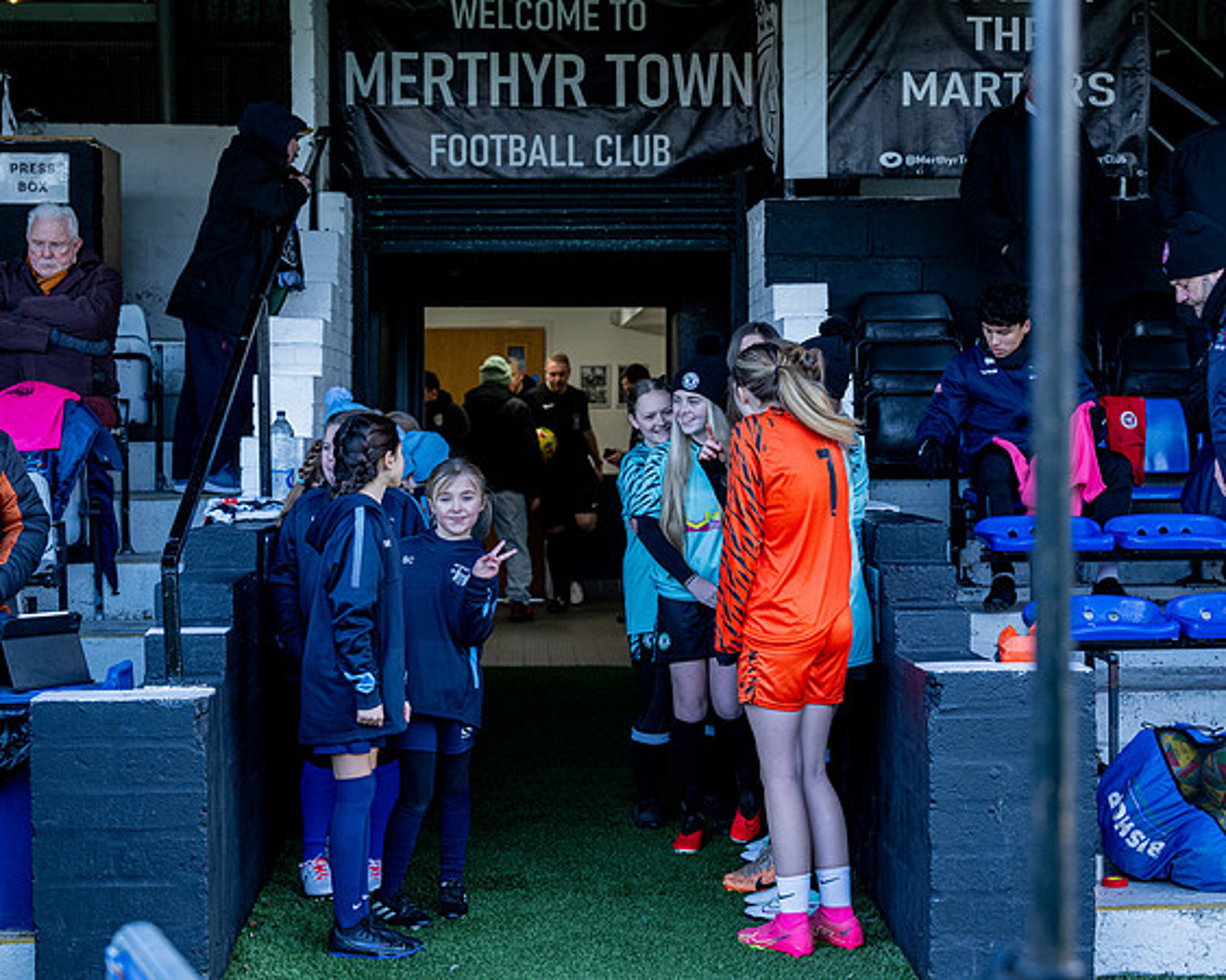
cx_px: 736
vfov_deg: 19.4
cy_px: 490
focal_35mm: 79
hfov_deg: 24.2
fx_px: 2859
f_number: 5
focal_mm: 70
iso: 1000
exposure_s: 1/250
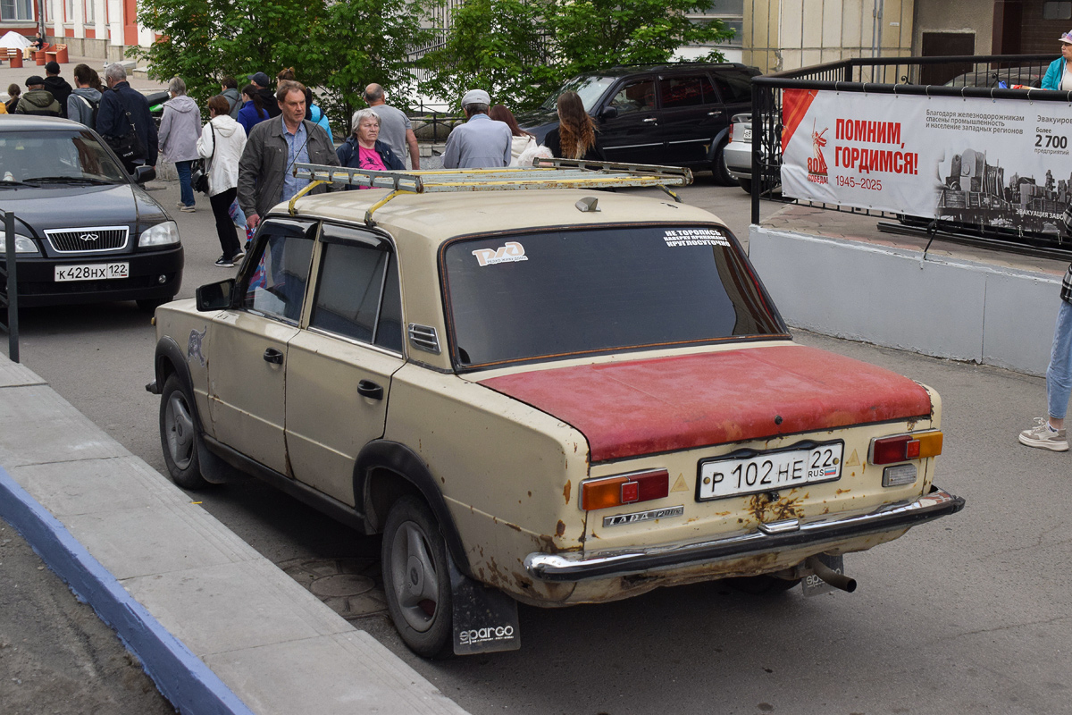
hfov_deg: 41.1
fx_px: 1429
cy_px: 358
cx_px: 536
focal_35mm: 48
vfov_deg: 28.1
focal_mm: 32
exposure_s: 1/1000
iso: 800
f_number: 7.1
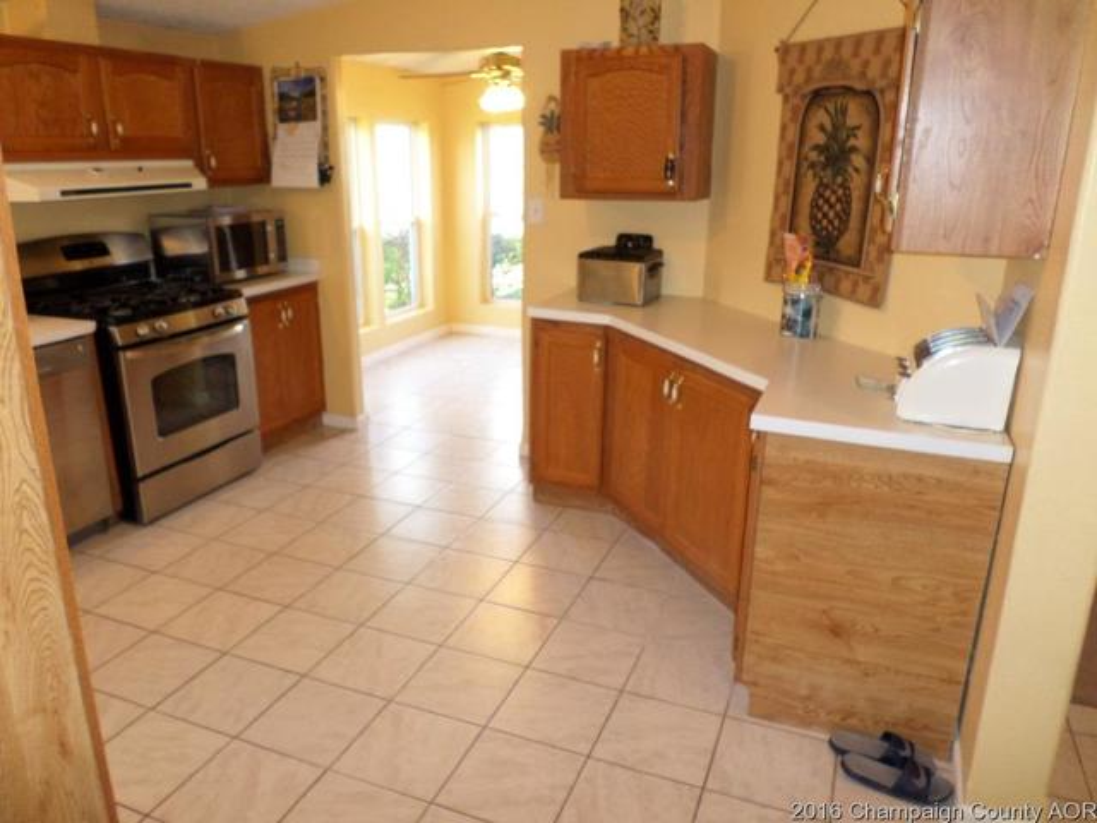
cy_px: 412
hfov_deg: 69.4
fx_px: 792
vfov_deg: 54.9
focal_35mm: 25
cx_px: 548
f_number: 2.5
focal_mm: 4.5
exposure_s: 1/30
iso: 160
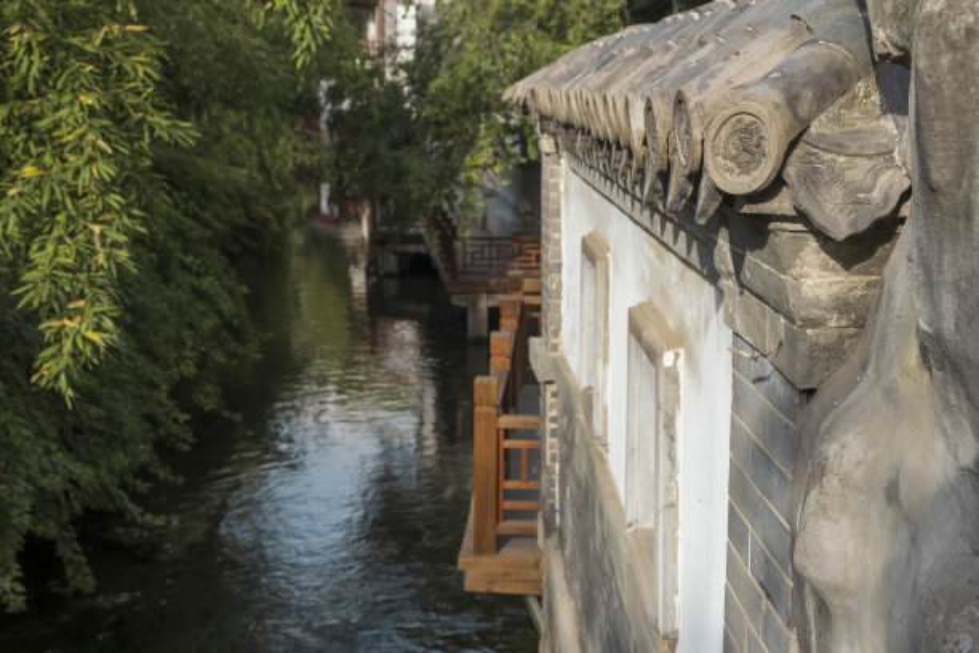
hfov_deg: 40.3
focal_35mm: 49
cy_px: 326
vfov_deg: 27.5
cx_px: 490
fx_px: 1332
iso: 400
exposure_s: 1/450
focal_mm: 32.9
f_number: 7.1
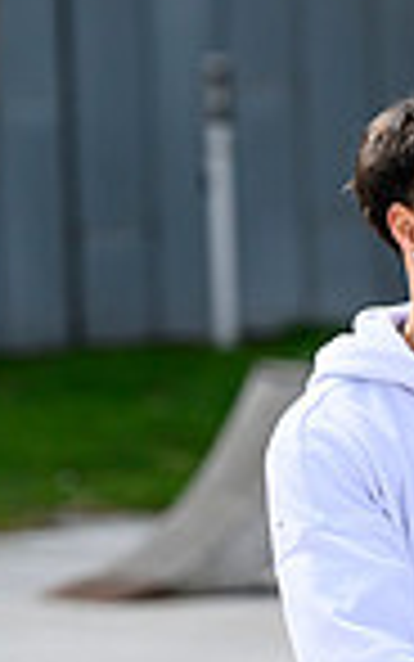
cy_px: 802
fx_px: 9540
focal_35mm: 529
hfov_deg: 2.5
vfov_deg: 4.0
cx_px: 1056
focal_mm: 115
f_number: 3.5
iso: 400
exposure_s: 1/3200
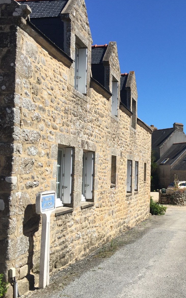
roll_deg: -1.0
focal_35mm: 42
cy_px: 149
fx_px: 341
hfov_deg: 29.2
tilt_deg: +4.3
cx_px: 171
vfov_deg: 47.2
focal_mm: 4.15
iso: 32
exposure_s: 1/1980
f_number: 2.2
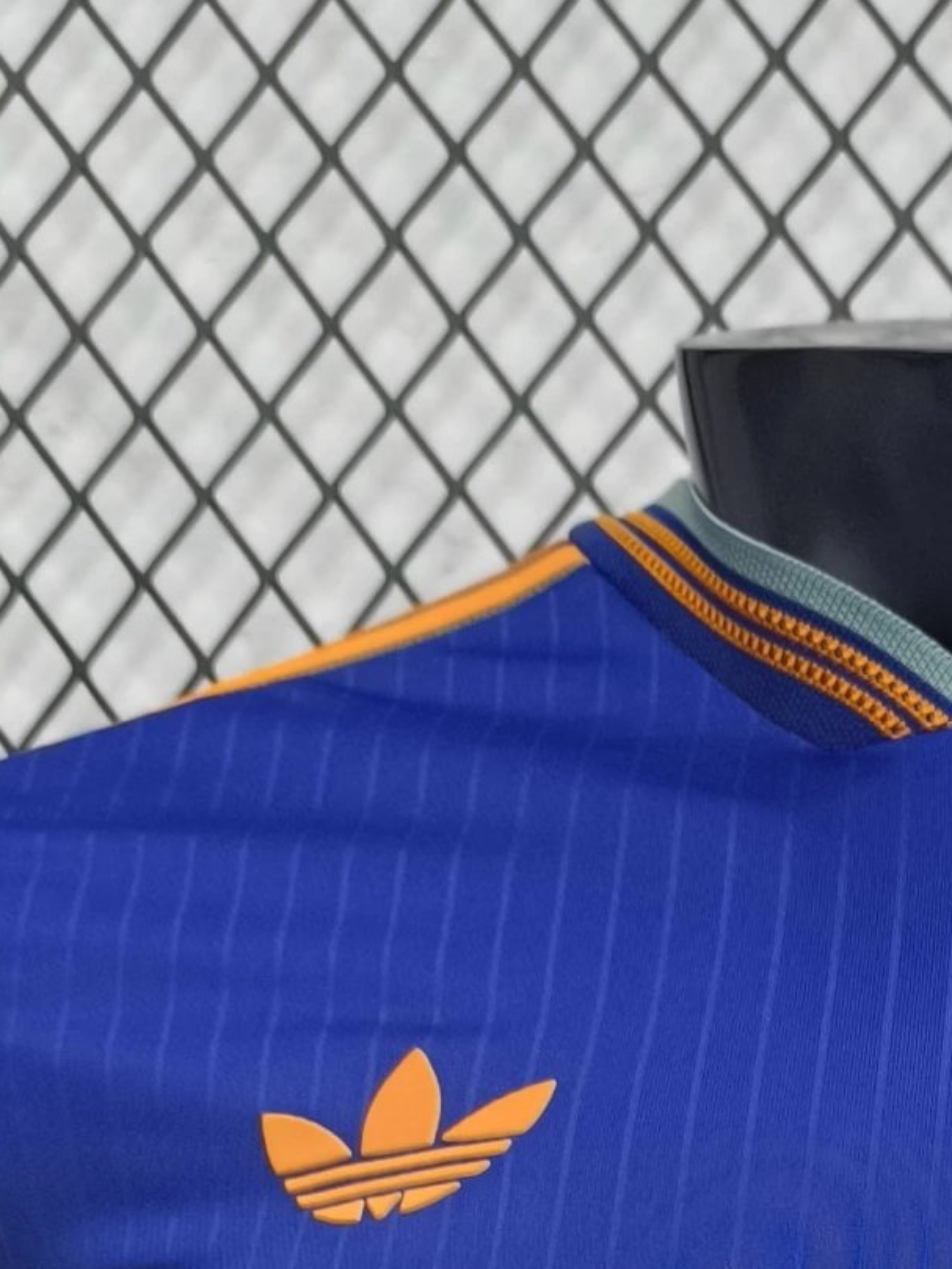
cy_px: 2307
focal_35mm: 97
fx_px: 3556
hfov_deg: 14.9
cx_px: 1037
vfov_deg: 16.7
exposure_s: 1/50
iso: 640
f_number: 1.65
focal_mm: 6.14
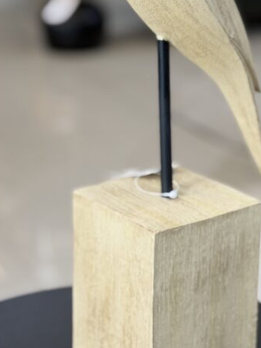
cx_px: 161
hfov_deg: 13.8
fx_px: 1074
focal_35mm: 107
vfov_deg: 18.3
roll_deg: -1.7
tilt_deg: -18.3
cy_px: 129
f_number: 1.78
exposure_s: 1/60
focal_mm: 6.76
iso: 80
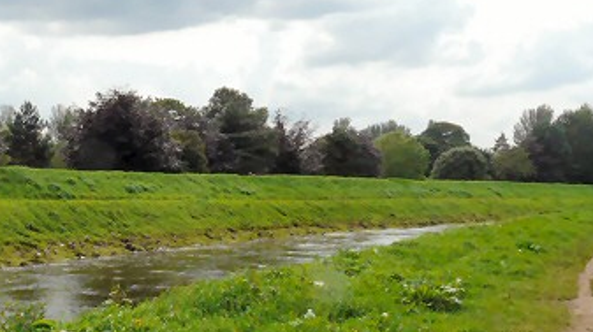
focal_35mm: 58
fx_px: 911
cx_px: 121
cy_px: 200
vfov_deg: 20.7
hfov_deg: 34.9
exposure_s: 1/320
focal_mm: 4.6
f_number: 5.6
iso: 100
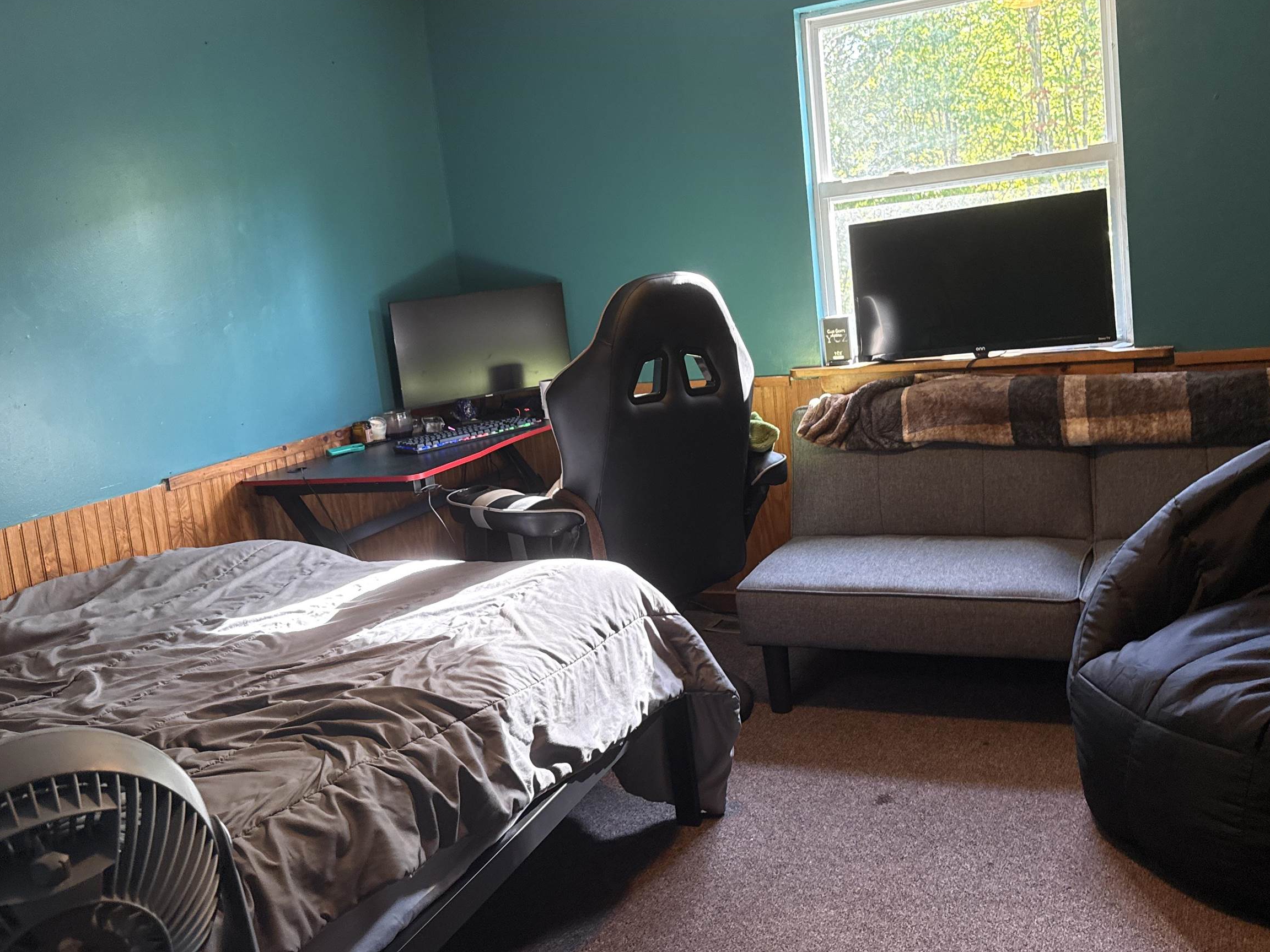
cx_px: 642
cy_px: 407
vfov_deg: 44.0
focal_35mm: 32
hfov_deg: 56.8
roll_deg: +6.3
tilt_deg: -6.0
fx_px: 1174
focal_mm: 6.76
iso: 250
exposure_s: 1/60
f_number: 1.78
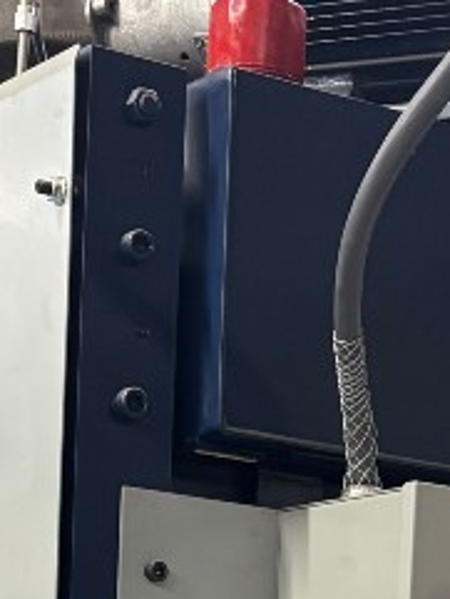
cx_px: 368
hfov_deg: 10.3
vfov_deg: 12.3
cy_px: 1133
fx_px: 2494
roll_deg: -2.9
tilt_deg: -6.1
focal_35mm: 144
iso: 200
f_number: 1.6
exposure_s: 1/60
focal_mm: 5.96
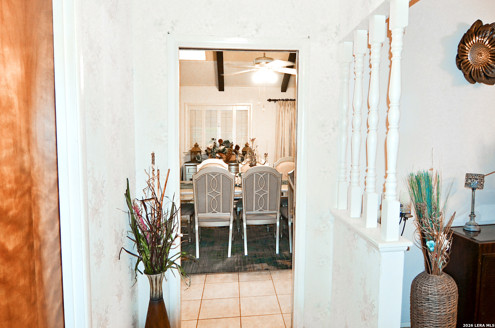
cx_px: 248
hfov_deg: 90.1
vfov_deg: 67.1
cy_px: 164
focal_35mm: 18
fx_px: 247
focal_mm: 12
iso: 400
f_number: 4
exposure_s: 1/60
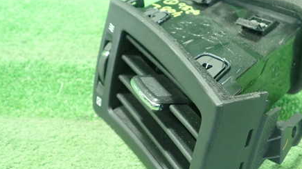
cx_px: 205
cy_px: 95
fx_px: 360
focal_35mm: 45
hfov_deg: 44.7
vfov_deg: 26.5
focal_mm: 5.5
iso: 800
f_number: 2.3
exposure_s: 1/80
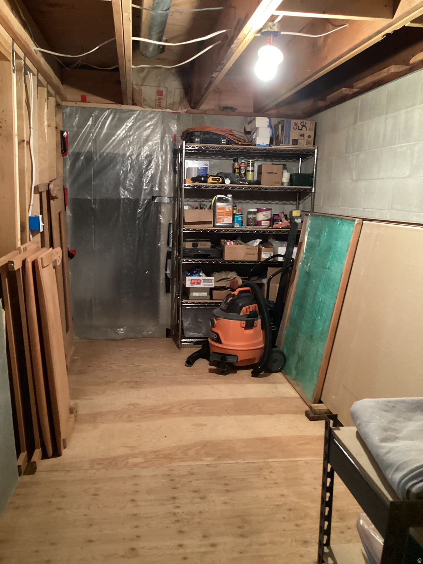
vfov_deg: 58.4
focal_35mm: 31
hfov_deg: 45.4
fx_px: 505
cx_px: 212
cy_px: 282
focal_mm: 3.3
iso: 640
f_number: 2.4
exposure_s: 1/24
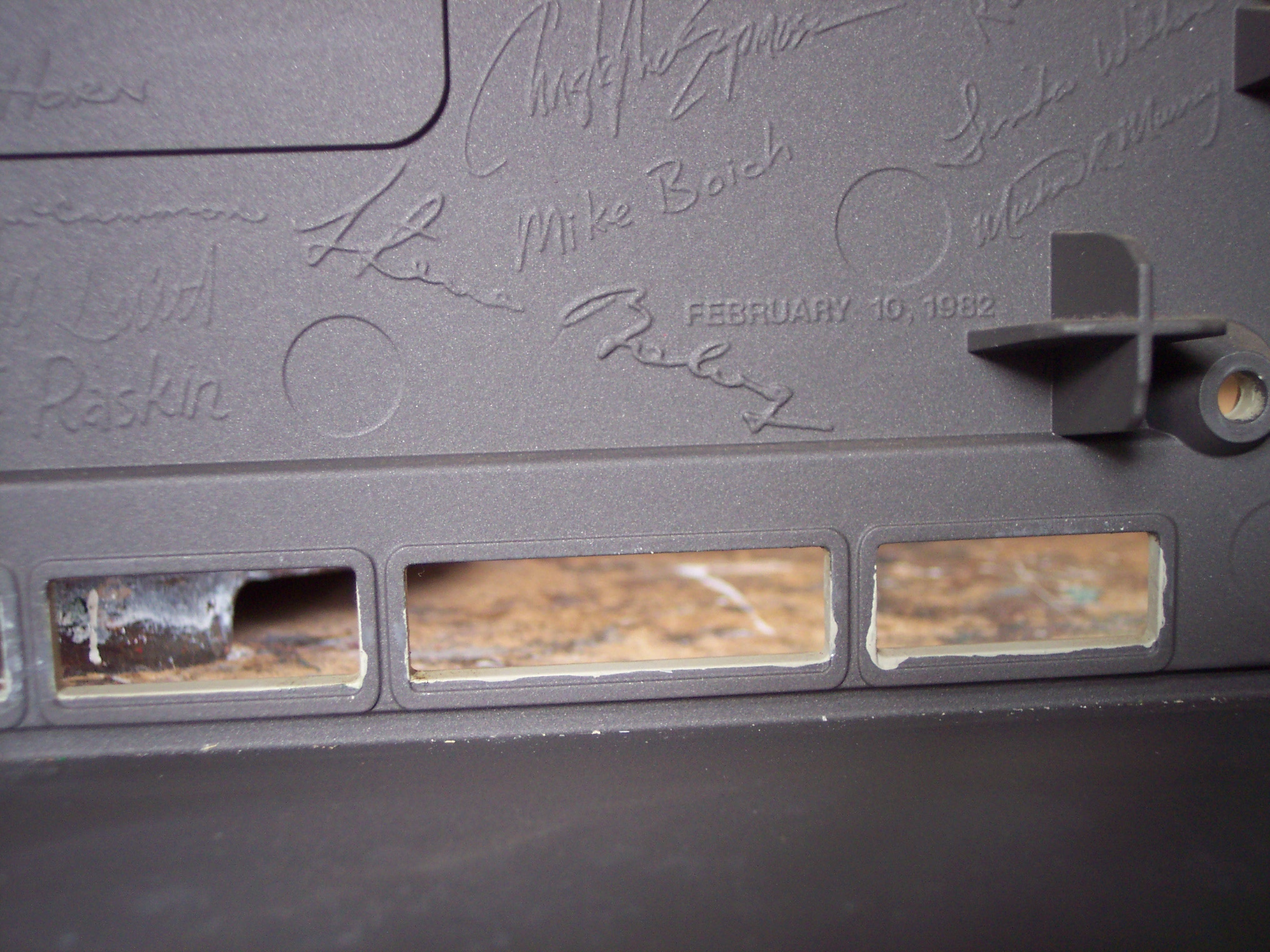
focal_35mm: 51
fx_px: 1871
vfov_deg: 28.6
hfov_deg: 37.5
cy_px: 476
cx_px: 635
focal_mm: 10.7
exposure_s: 1/15
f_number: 3.4
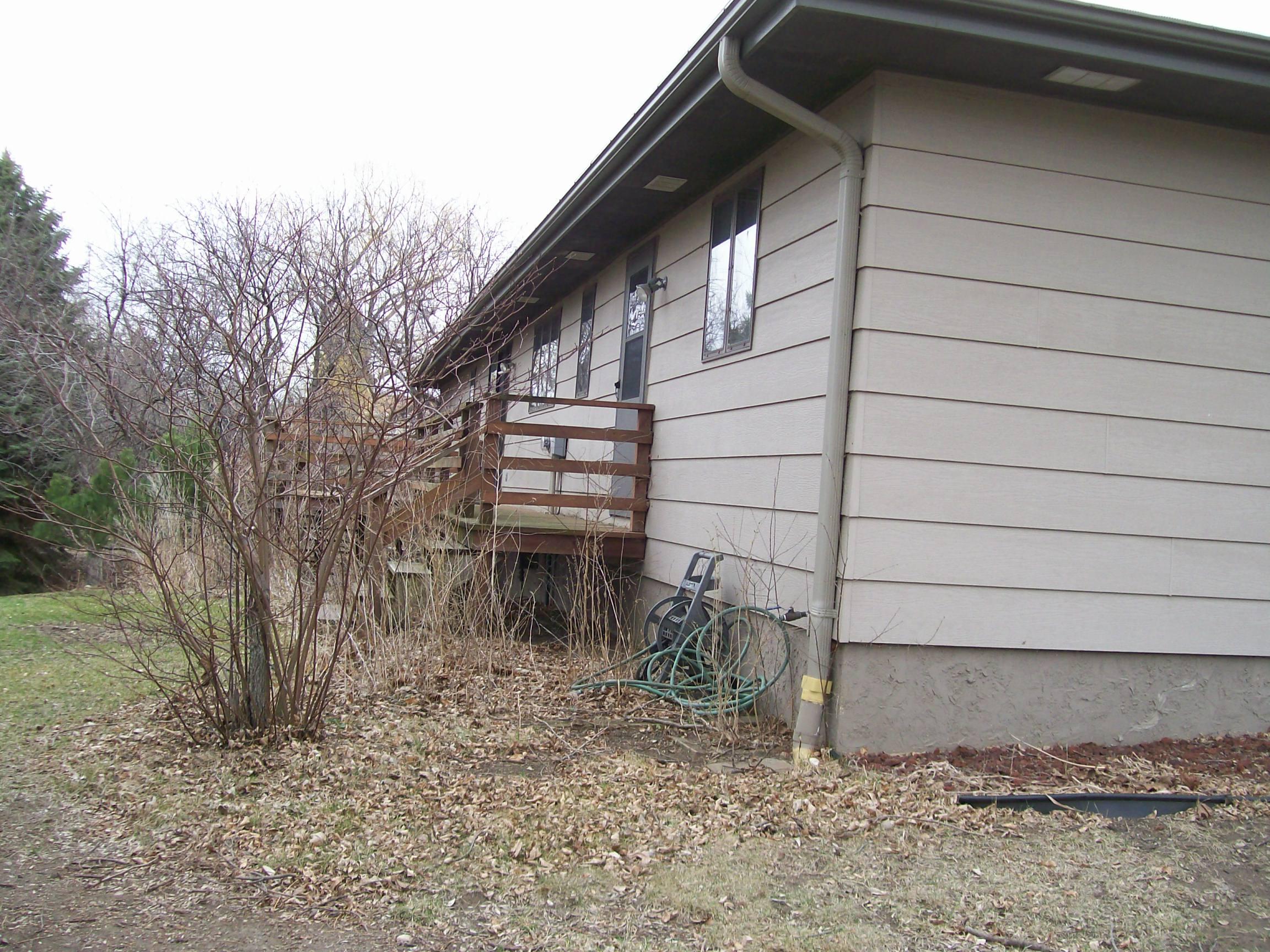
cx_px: 635
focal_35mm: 36
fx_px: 1321
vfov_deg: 39.7
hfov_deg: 51.4
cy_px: 476
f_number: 2.7
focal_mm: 6
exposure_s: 1/154
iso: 80
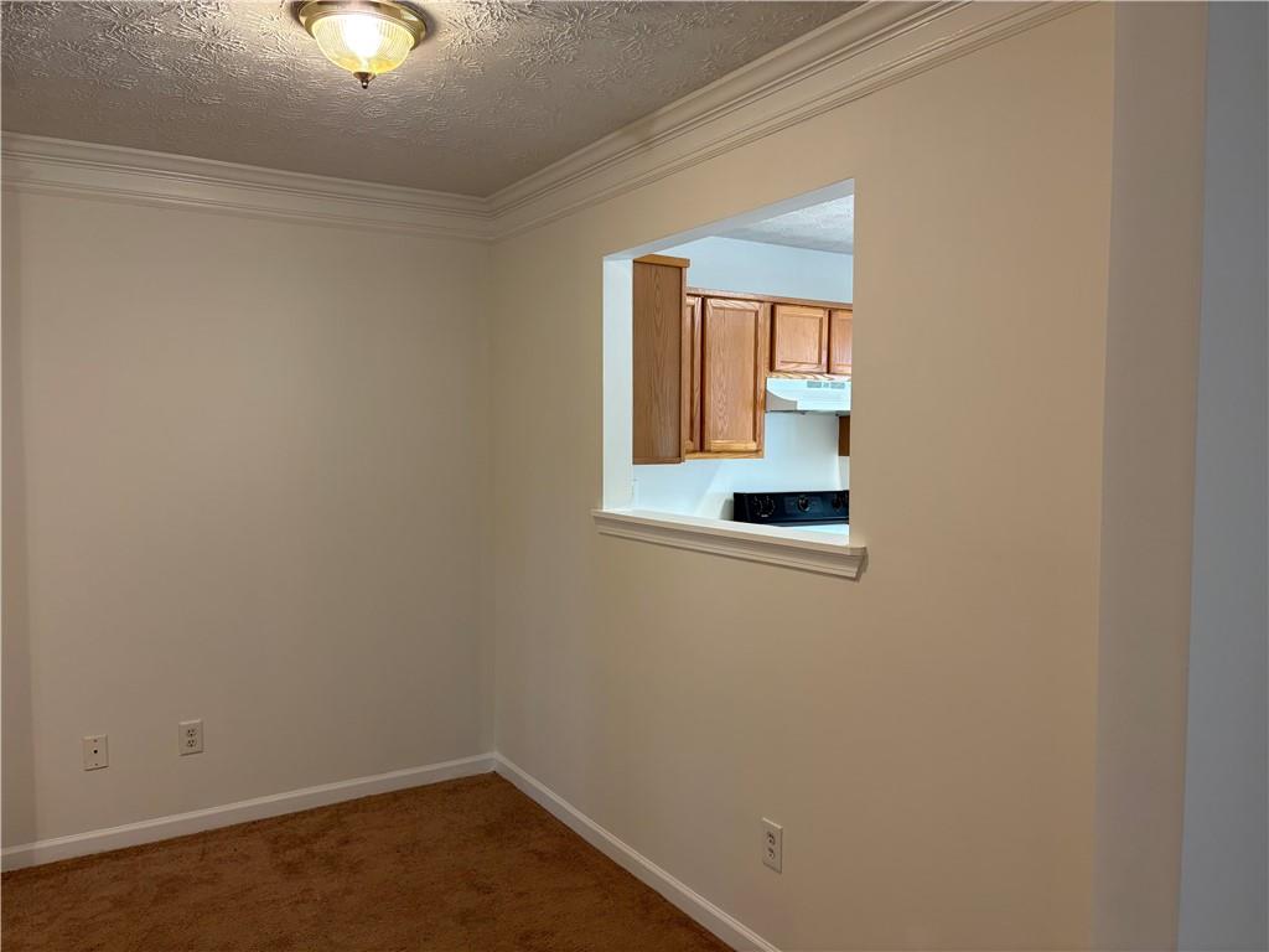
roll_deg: -0.5
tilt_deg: -2.3
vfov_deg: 53.1
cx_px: 634
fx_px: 953
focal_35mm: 26
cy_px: 476
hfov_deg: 67.3
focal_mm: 5.96
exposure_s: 1/60
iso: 125
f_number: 1.6
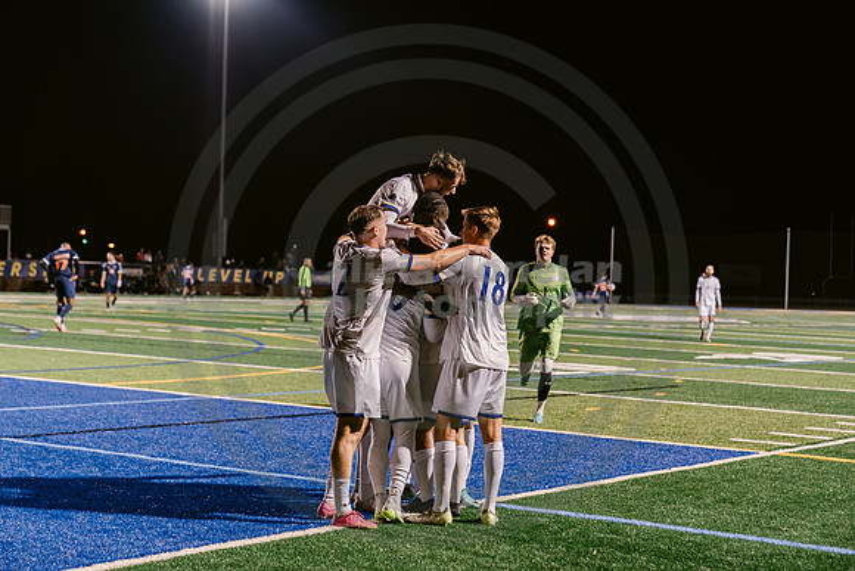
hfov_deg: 28.8
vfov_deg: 19.5
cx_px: 428
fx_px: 1663
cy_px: 286
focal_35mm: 70
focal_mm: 70
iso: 2500
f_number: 3.2
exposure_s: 1/250
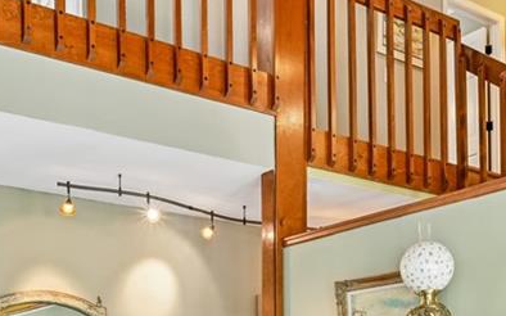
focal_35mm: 58
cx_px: 240
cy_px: 397
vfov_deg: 20.6
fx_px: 800
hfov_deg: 35.1
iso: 400
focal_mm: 14
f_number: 10
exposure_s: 1/6
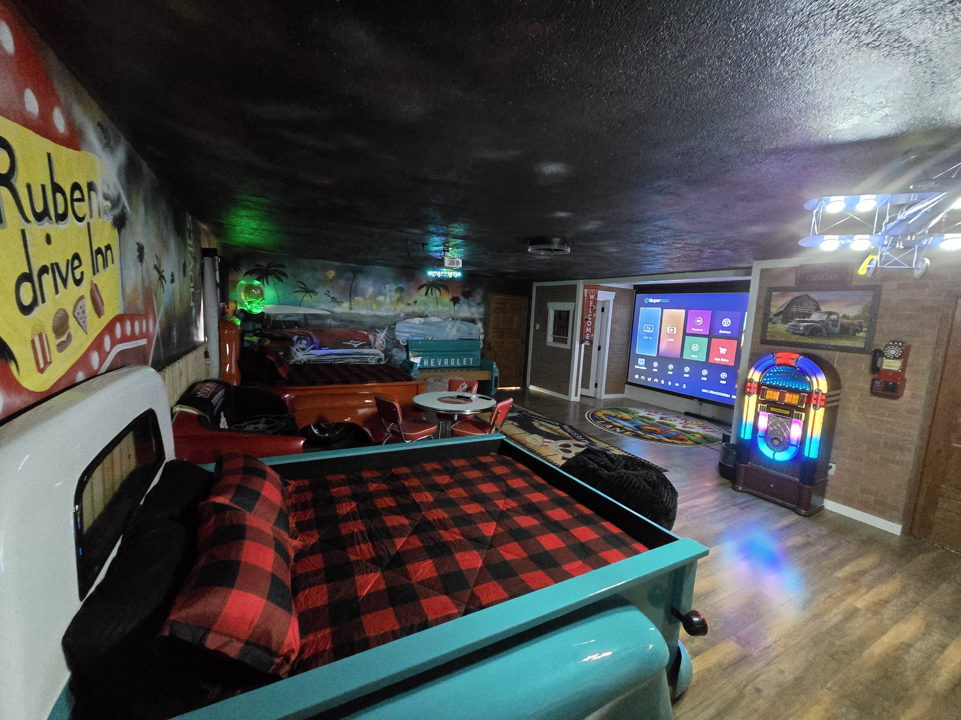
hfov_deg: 106.2
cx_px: 480
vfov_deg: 89.9
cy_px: 360
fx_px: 361
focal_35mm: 13
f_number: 2.2
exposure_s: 1/24
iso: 2000
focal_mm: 2.2
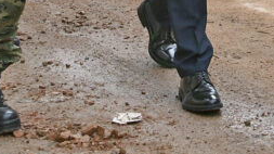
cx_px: 211
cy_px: -206
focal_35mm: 144
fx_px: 1046
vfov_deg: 7.8
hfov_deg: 14.9
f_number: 6.3
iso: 500
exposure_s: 1/400
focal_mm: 34
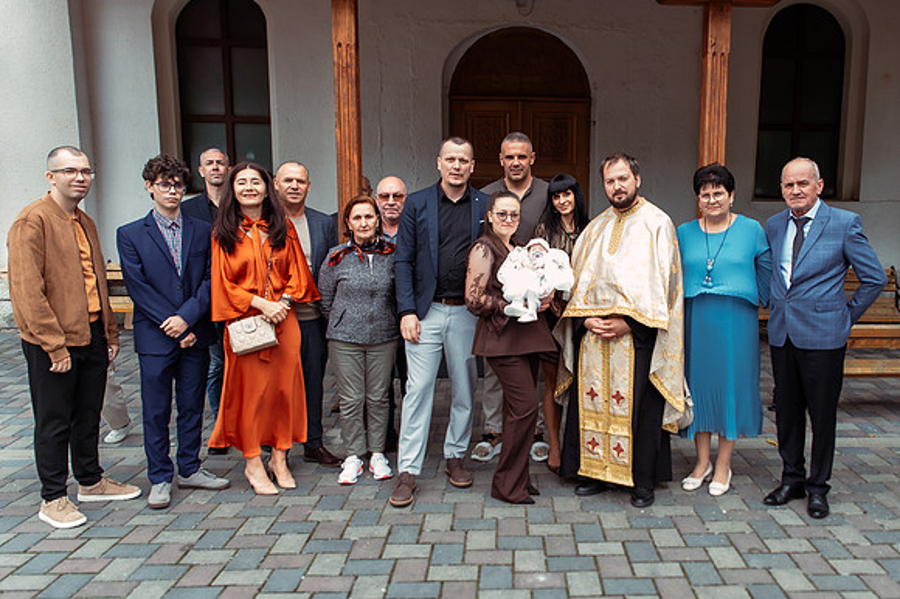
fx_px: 754
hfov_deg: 61.1
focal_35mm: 30
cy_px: 294
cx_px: 544
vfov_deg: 43.3
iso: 400
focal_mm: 24
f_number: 3.5
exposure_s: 1/250
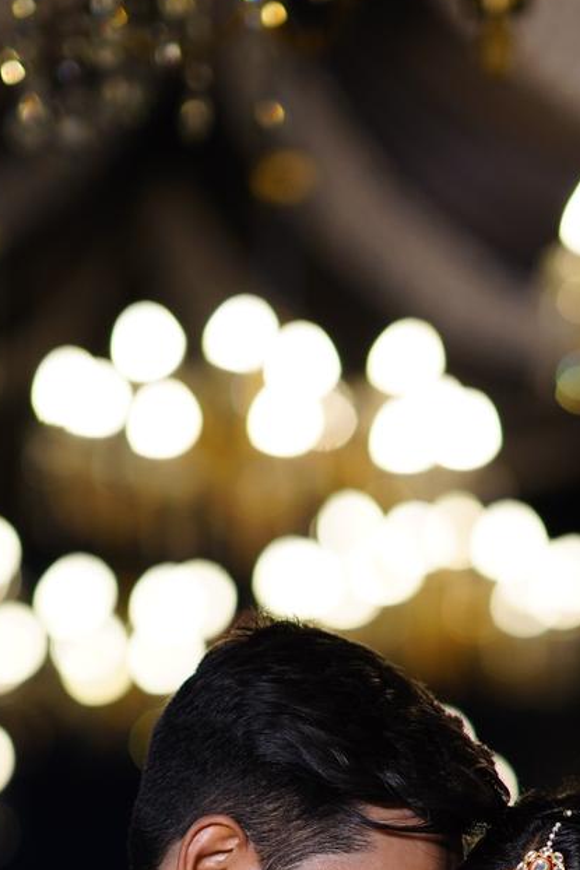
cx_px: 528
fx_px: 5941
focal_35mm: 246
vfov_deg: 8.3
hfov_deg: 5.6
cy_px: 1148
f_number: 1.6
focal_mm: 85
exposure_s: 1/320
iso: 500
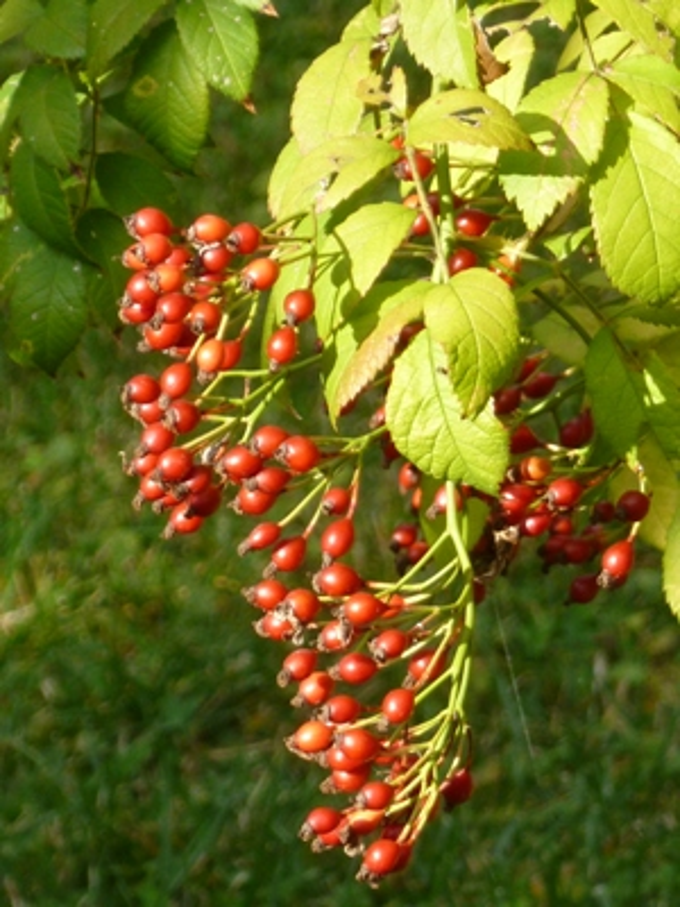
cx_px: 340
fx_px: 12834
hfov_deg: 3.0
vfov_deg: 4.0
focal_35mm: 490
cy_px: 454
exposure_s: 1/125
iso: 125
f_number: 5.9
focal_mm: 40
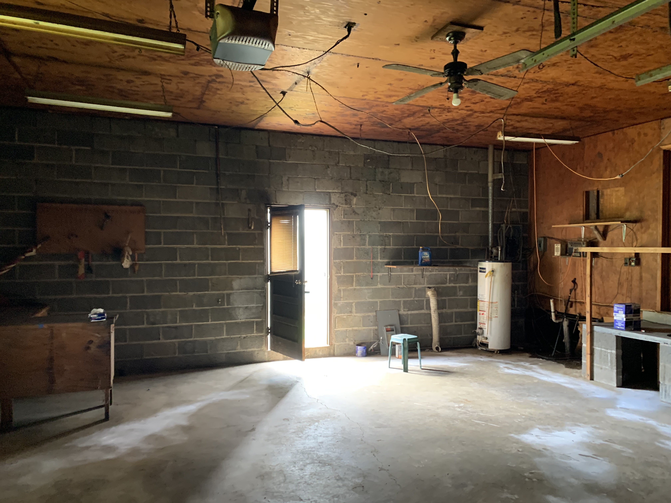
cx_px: 336
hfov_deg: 67.3
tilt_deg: -1.2
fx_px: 504
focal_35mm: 26
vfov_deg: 53.1
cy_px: 252
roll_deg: -0.5
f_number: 1.8
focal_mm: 4.25
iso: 400
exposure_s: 1/47
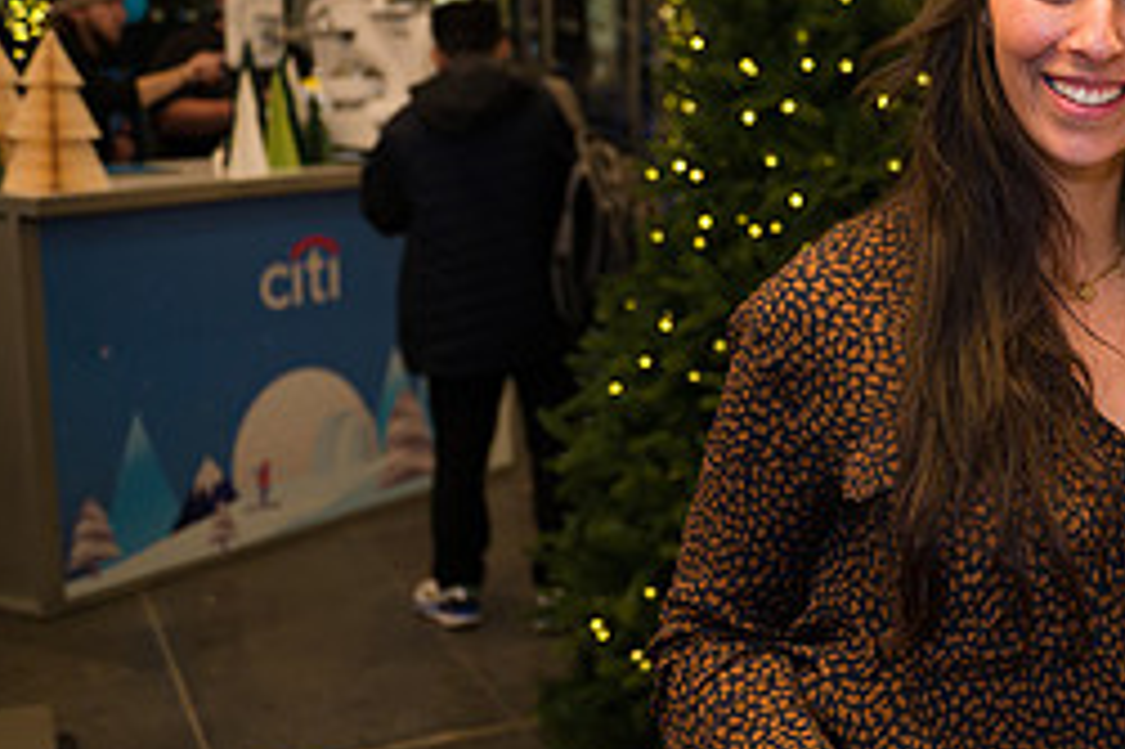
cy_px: 278
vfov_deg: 22.5
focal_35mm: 60
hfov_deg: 29.8
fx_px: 1874
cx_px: 1264
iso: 400
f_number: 3.2
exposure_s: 1/200
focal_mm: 26
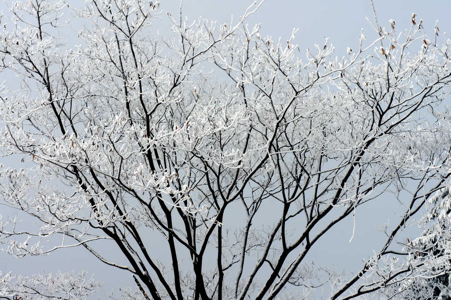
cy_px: 150
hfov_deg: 24.6
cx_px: 226
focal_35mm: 82
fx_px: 1033
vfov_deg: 16.5
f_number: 9
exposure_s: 1/500
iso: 200
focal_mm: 55
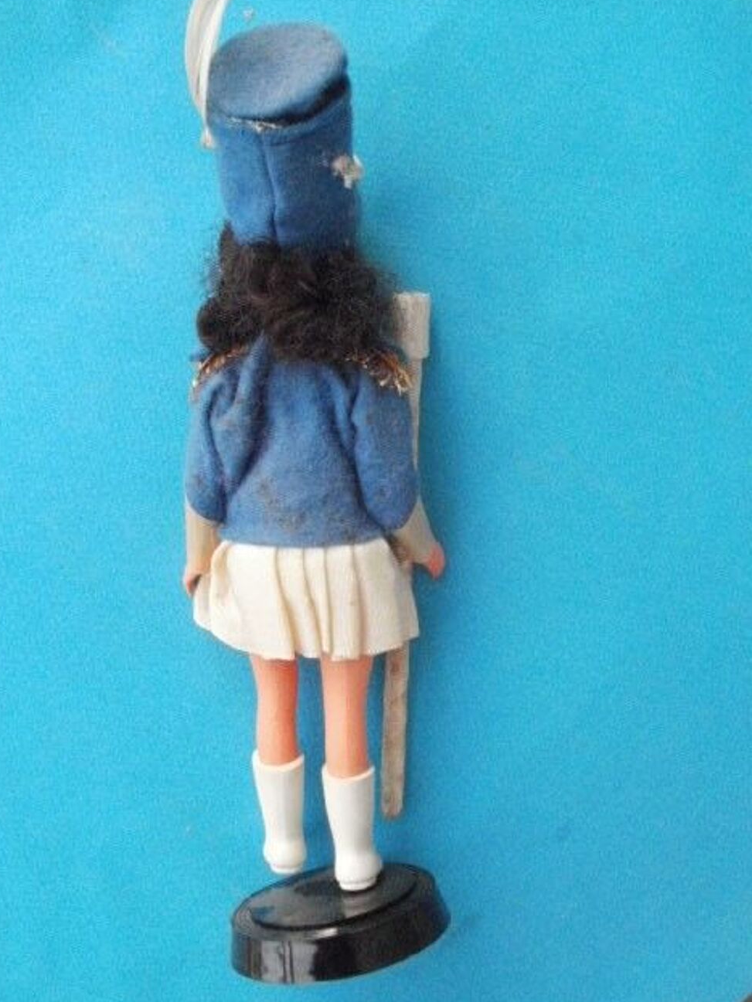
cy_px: 503
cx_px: 367
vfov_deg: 50.1
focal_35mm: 37
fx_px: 1072
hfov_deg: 38.7
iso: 800
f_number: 5.6
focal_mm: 6.3
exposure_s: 1/500
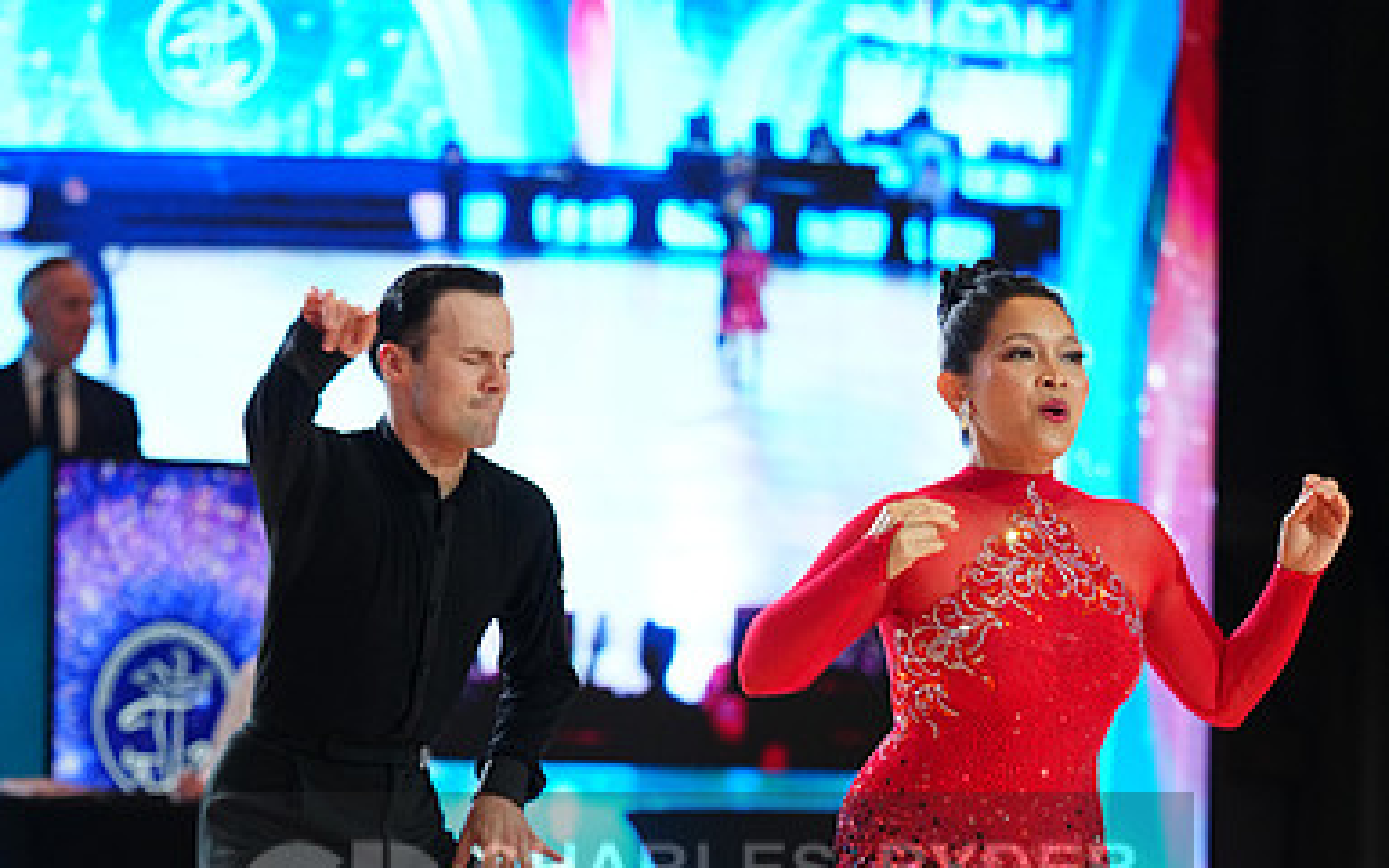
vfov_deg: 5.0
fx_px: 9842
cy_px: 915
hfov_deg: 8.1
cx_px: 696
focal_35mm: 260
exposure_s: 1/250
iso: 2500
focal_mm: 169
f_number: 4
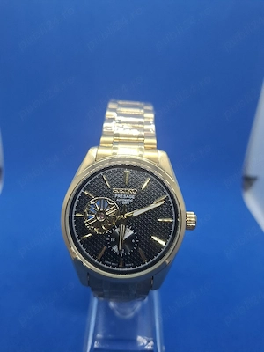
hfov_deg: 58.9
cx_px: 132
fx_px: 234
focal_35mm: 23
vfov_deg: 73.9
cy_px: 176
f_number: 1.8
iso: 80
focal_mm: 5.54
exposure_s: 1/100
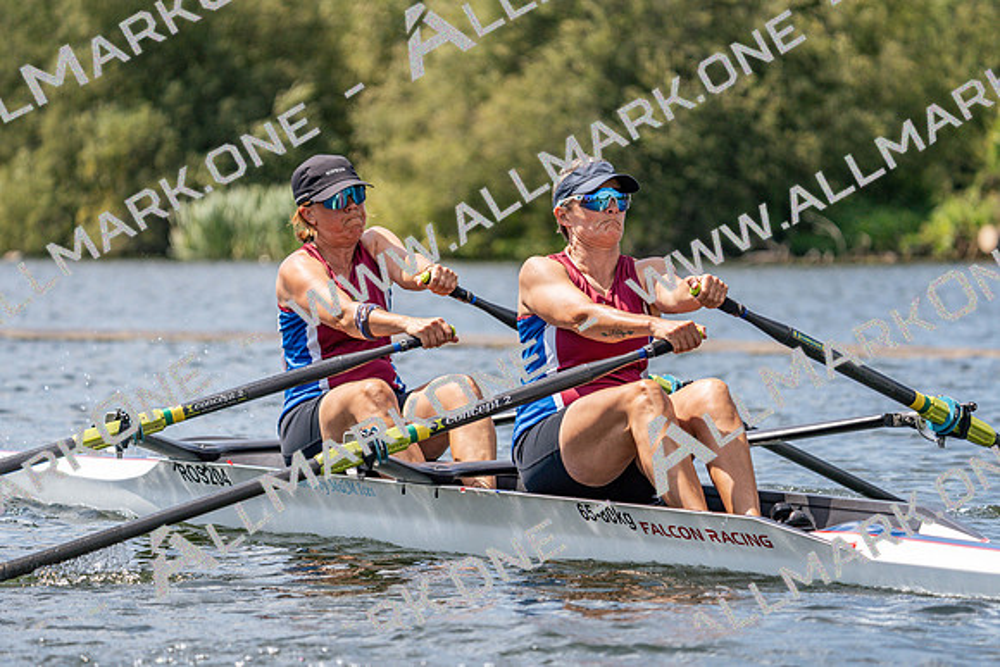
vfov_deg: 6.1
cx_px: 500
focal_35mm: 225
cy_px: 334
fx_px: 6251
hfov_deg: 9.1
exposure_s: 1/2000
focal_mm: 225
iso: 320
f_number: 5.6
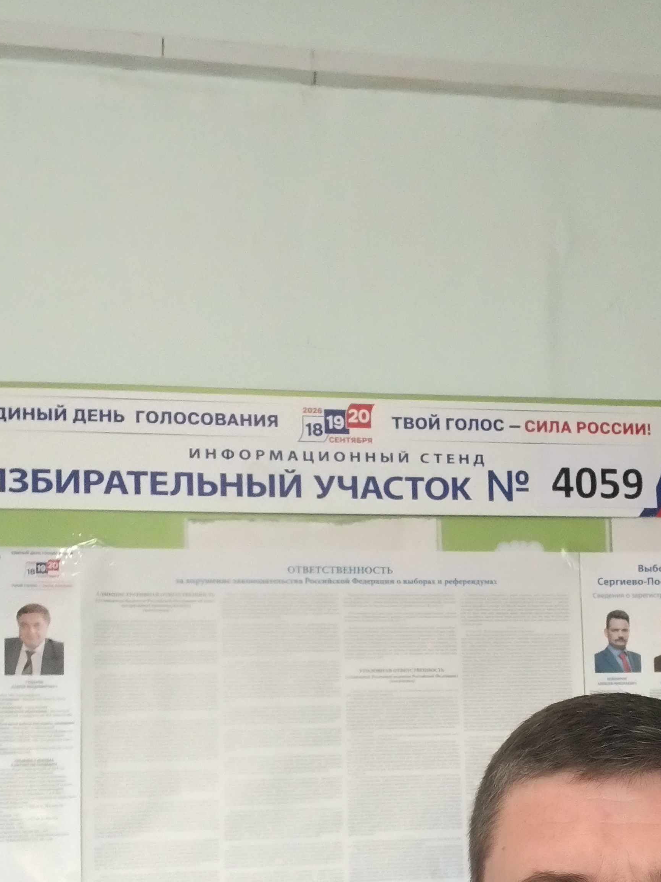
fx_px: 1146
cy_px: 699
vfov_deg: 40.4
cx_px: 457
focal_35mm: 45
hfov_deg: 31.8
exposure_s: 1/24
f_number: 2.1
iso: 814
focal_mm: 2.98
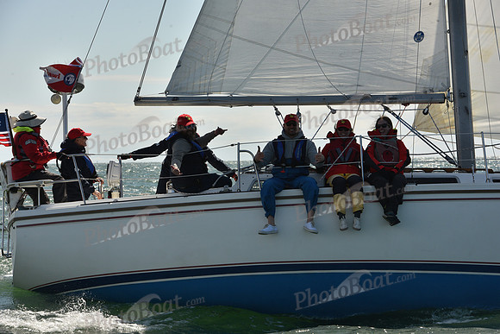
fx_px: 2084
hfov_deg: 13.7
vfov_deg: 9.2
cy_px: 167
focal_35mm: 150
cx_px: 250
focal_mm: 150
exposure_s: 1/800
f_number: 11
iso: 320
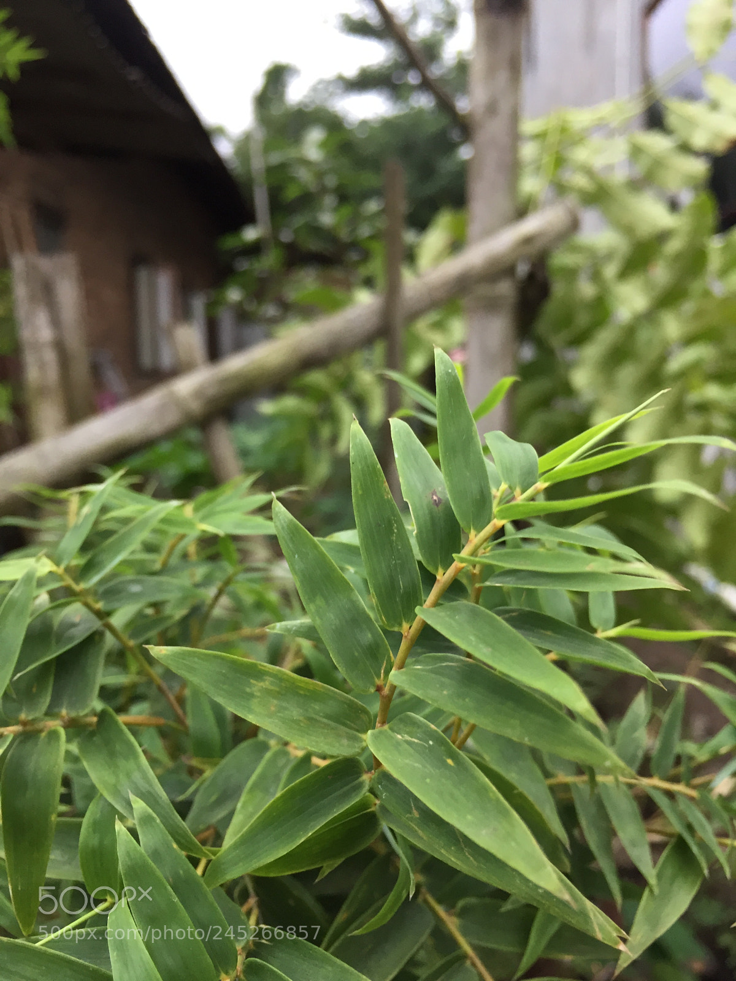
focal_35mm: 29
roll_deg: +1.3
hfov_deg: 48.2
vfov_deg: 61.7
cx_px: 368
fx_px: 822
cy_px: 490
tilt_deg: -7.4
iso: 40
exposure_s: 1/33
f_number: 2.2
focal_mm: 4.15
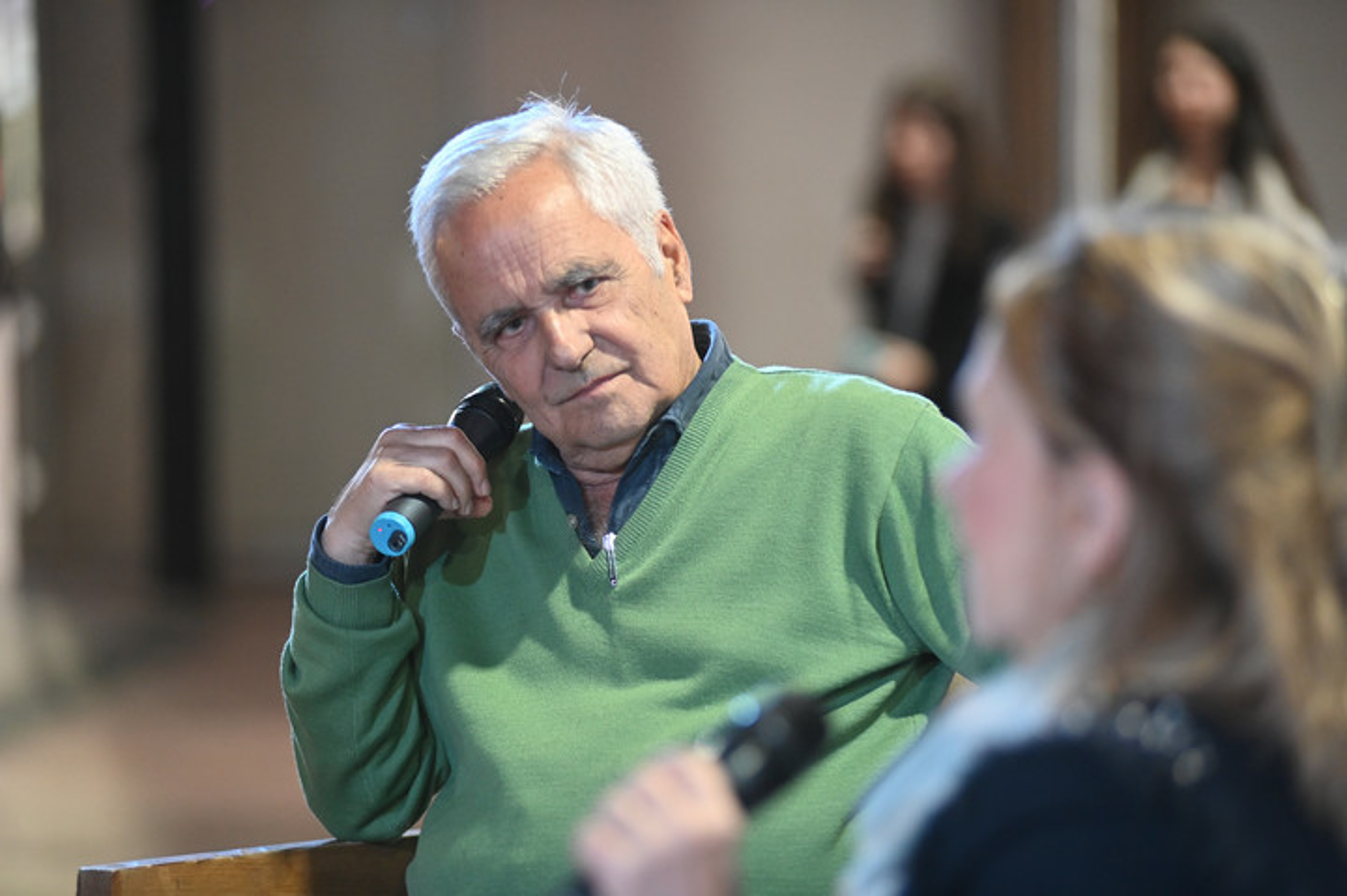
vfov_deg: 8.8
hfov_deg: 13.3
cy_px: 448
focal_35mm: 155
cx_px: 674
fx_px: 5795
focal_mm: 155
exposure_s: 1/320
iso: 3200
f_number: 2.8
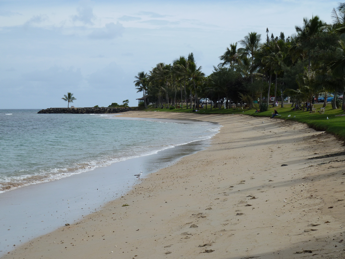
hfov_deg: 20.4
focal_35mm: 96
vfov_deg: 15.4
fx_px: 957
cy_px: 130
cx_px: 172
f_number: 5
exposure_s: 1/500
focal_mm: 15.8
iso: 80
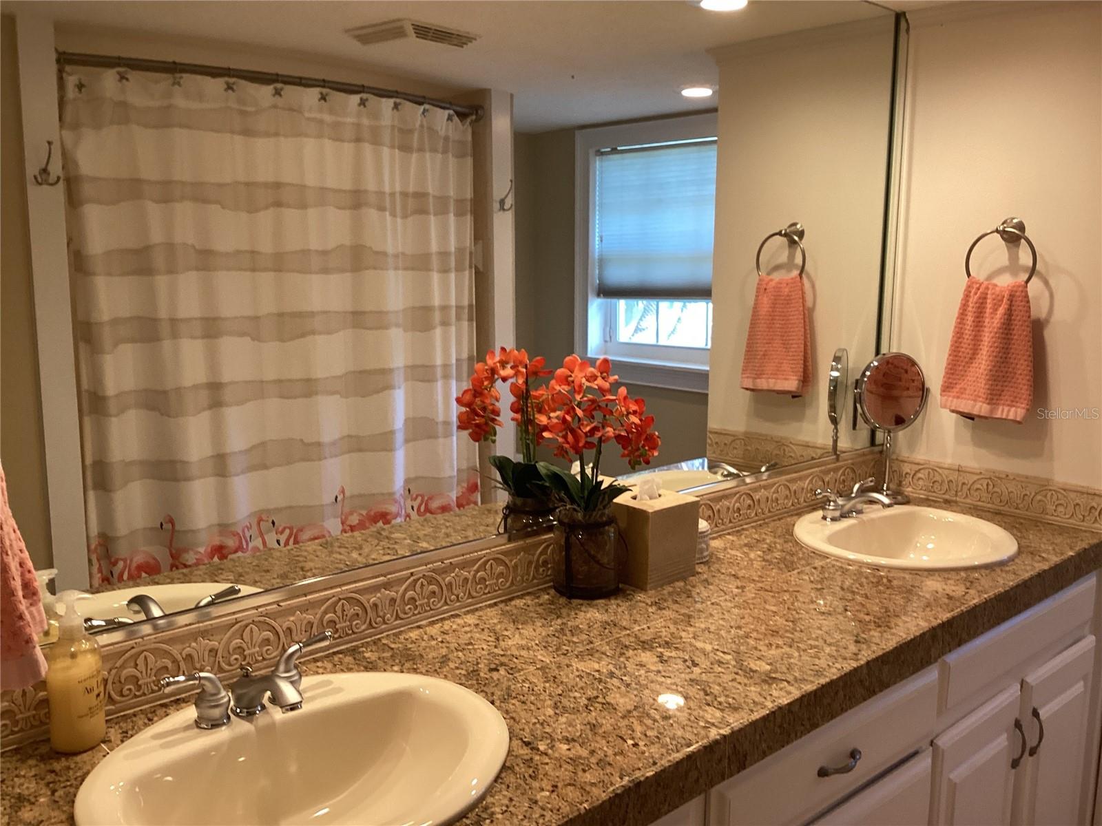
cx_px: 551
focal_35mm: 31
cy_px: 413
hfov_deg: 58.4
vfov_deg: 45.4
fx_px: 987
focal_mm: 3.3
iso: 160
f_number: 2.4
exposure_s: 1/60
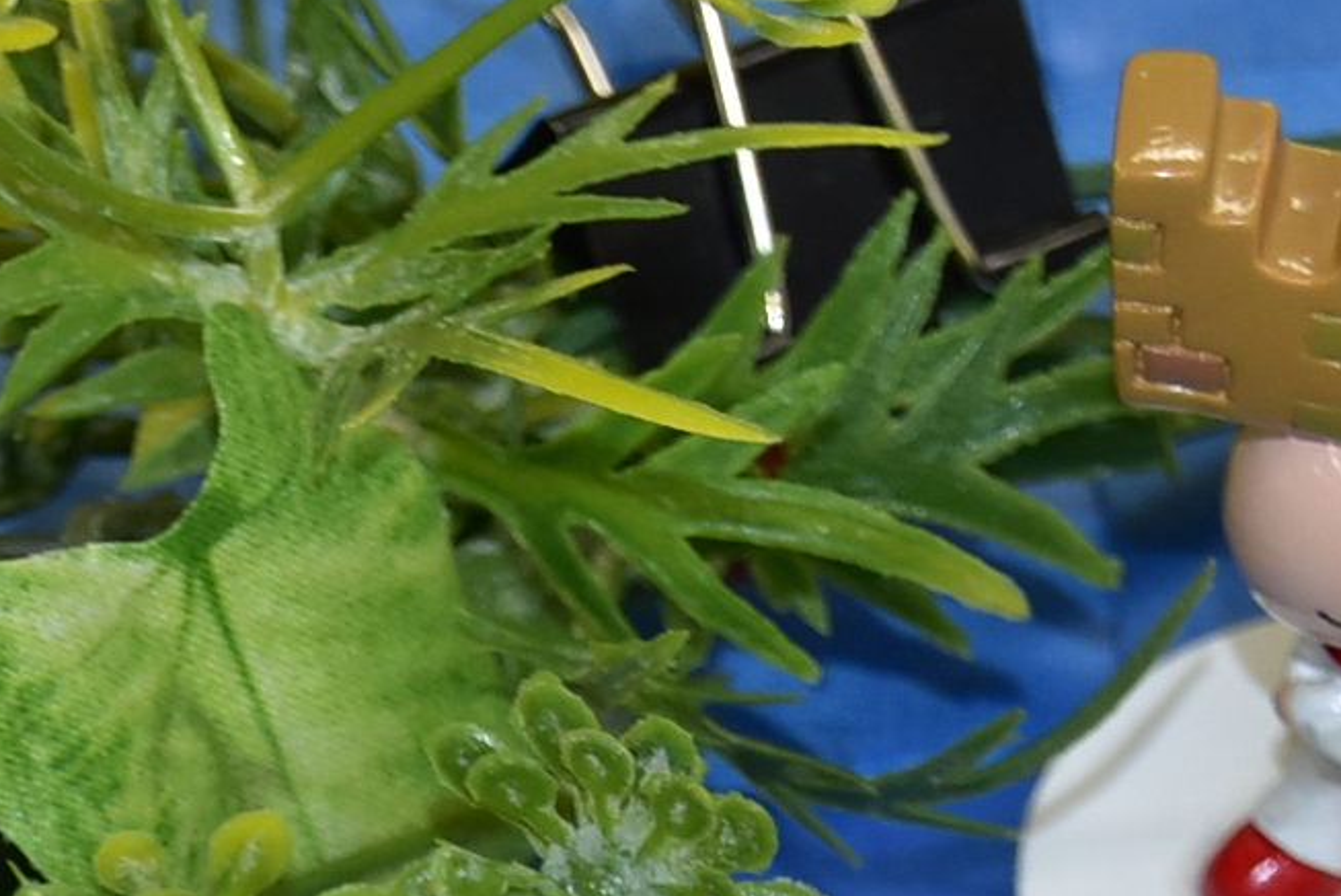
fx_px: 14097
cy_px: 2006
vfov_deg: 3.6
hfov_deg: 5.4
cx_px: 411
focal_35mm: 378
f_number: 5
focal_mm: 55
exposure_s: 1/80
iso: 400
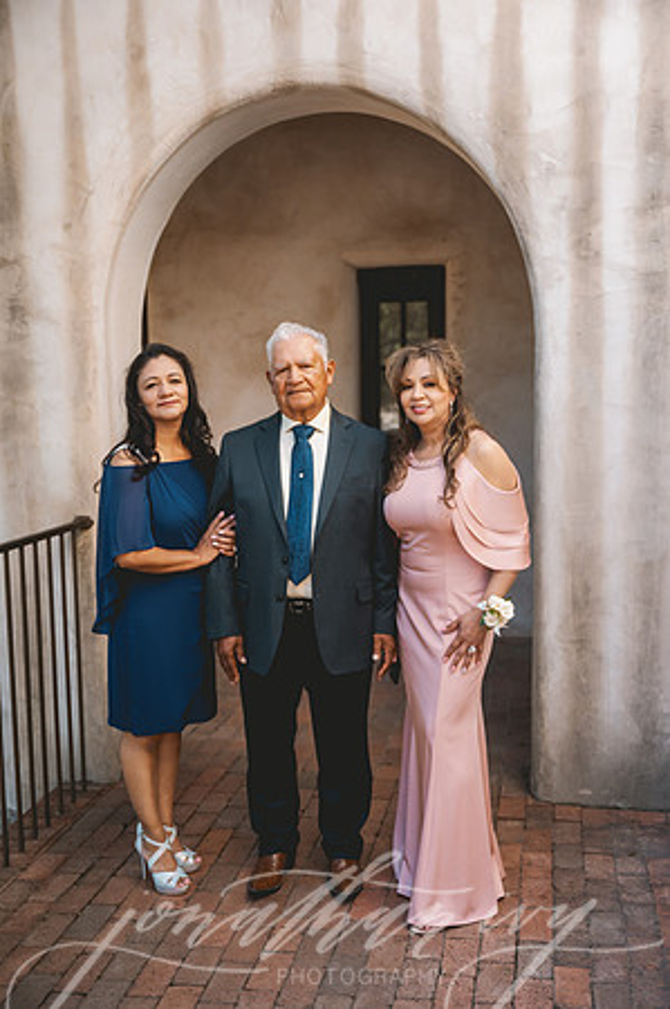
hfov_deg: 33.3
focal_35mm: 40
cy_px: 504
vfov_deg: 48.5
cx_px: 335
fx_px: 1119
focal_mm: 40
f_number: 2.8
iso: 2000
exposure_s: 1/6400
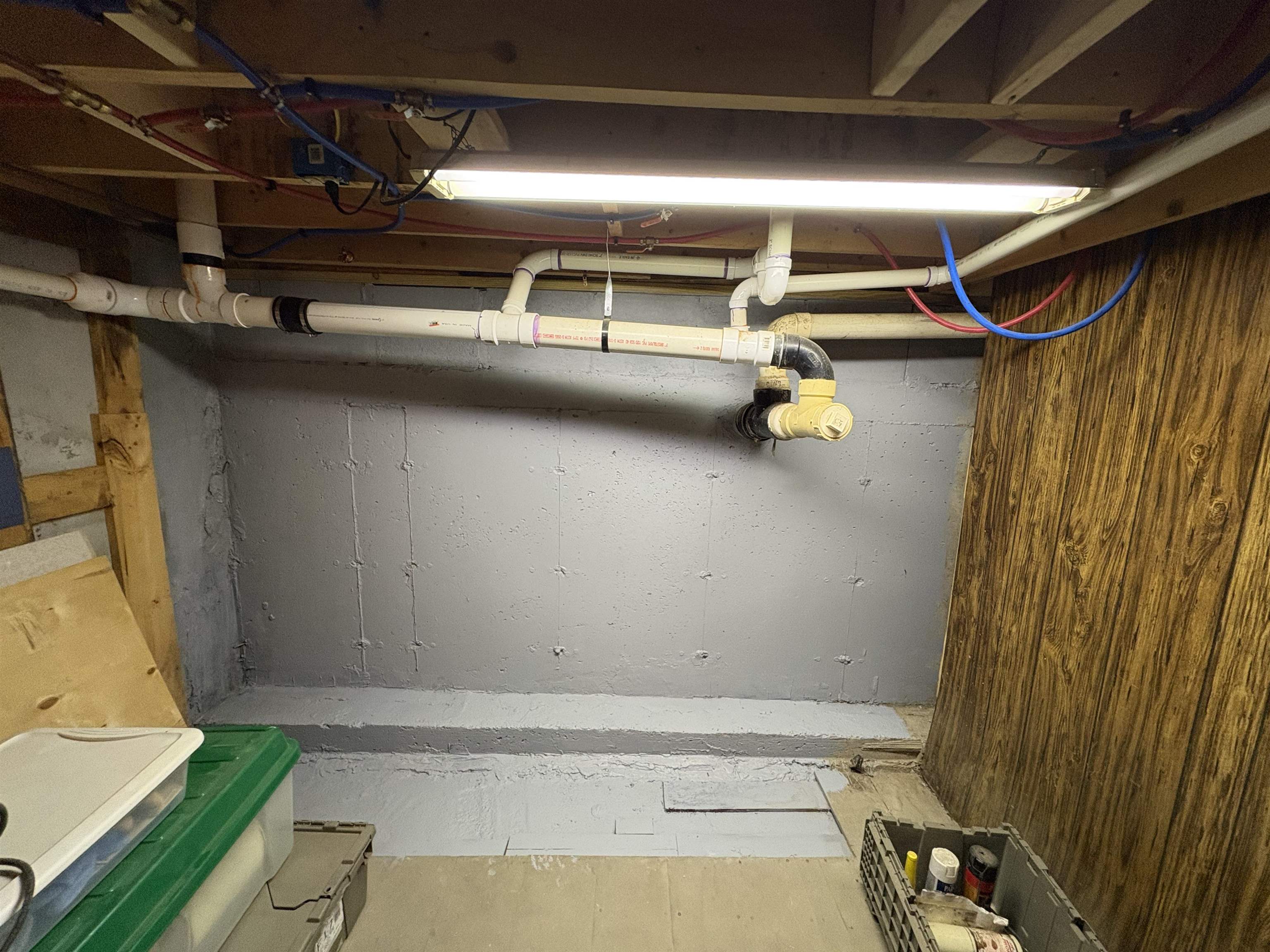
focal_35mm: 14
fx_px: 514
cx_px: 635
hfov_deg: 102.1
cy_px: 476
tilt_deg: -10.7
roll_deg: -0.5
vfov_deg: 85.7
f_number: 2.2
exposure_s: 1/60
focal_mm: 2.22
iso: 250
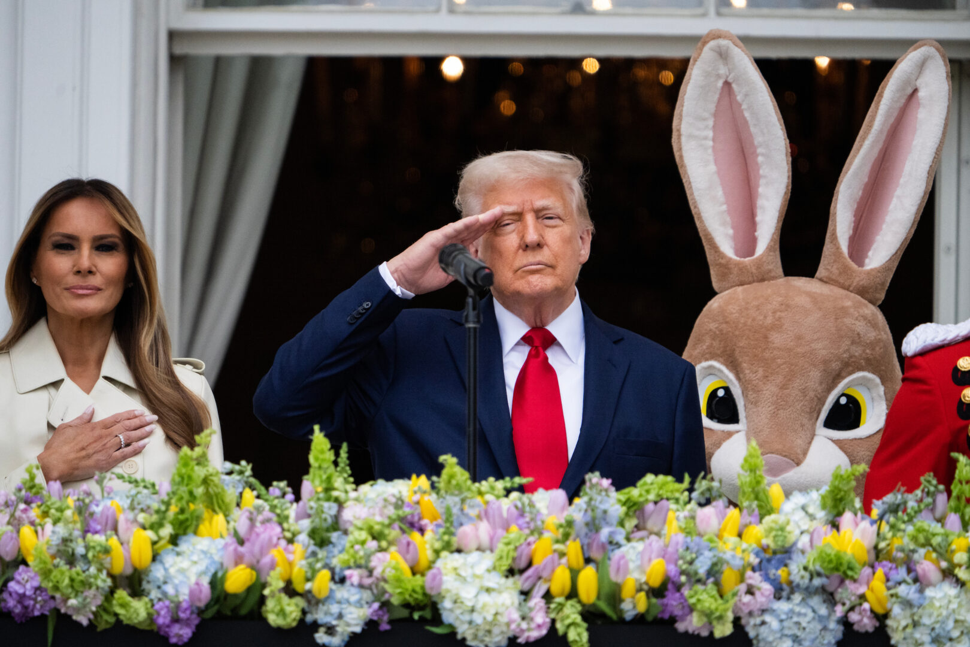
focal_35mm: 600
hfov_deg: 3.4
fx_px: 16165
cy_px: 324
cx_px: 485
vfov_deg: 2.3
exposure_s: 1/2000
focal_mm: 600
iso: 3200
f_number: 6.3
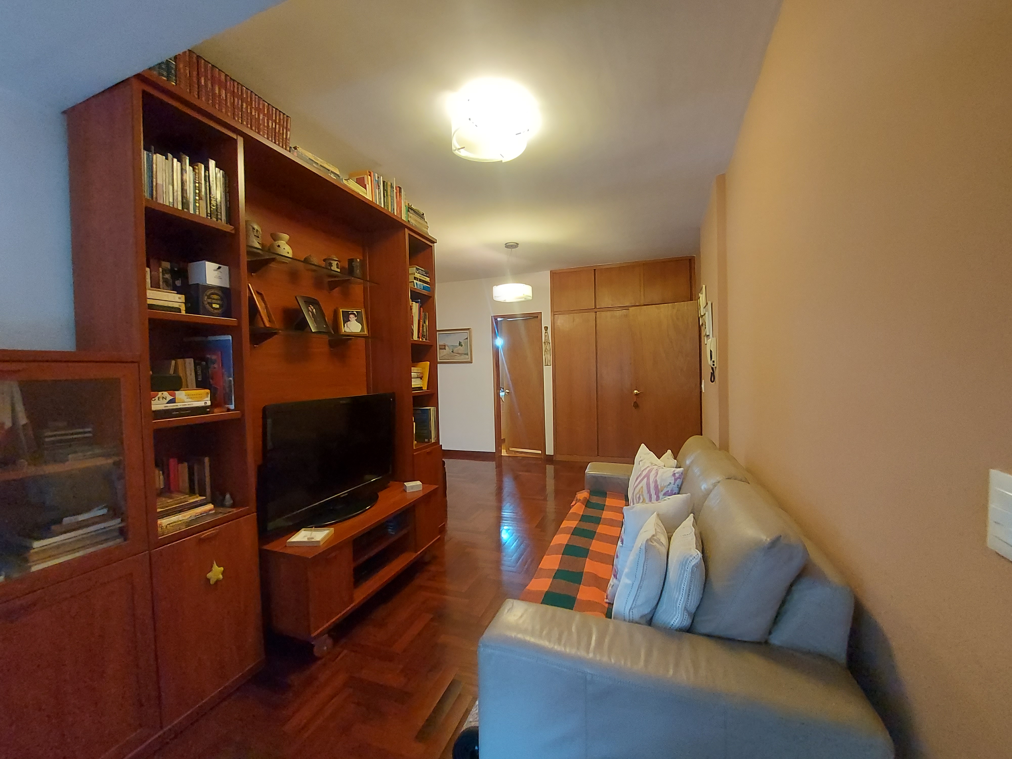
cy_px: 380
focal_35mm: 13
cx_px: 506
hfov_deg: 106.2
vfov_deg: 89.9
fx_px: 380
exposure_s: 1/24
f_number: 2.2
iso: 400
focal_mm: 1.74
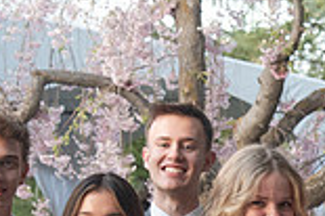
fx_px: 1858
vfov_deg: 6.6
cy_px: 322
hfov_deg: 9.9
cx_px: 359
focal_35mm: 206
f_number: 5.6
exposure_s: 1/125
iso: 800
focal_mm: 55
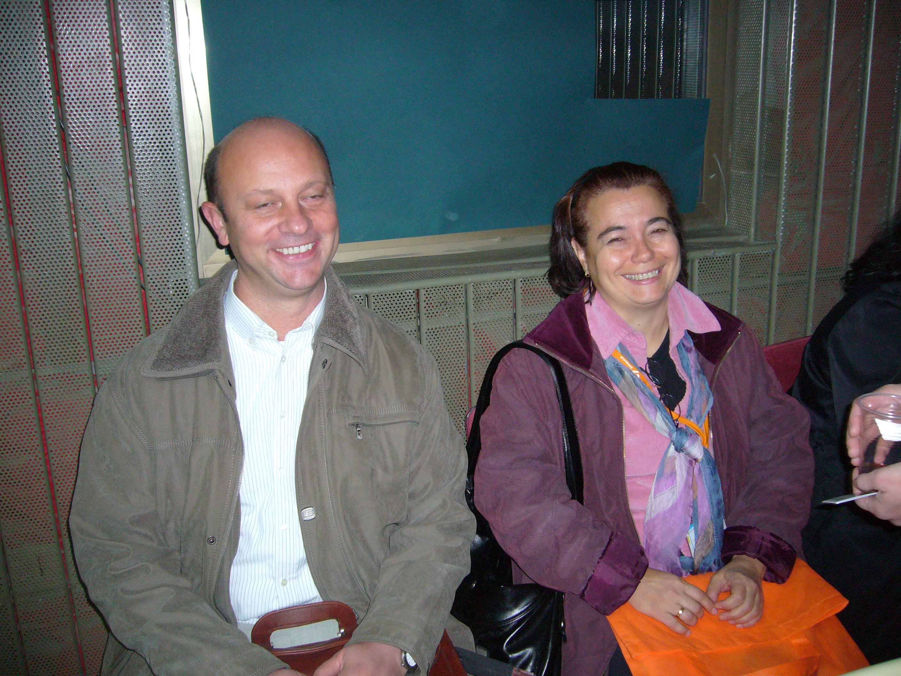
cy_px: 338
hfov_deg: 52.6
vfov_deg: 40.7
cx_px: 450
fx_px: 911
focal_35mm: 35
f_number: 2.8
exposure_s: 1/8
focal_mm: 5.8
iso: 160
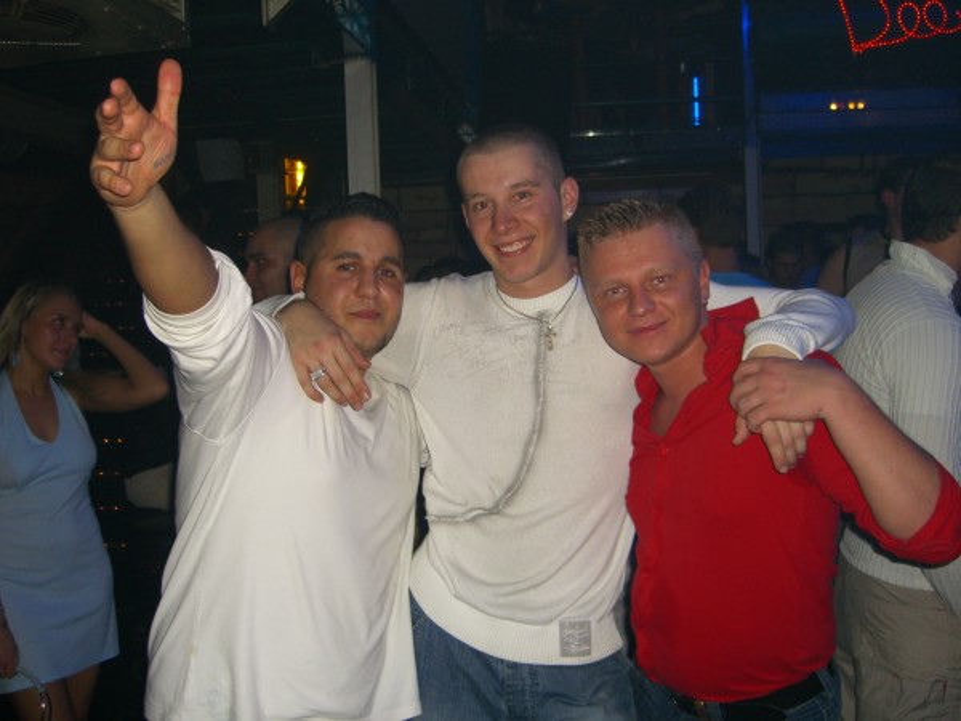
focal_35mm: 38
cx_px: 480
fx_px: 1055
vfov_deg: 37.7
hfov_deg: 49.0
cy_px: 360
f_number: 2.8
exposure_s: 1/60
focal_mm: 7.9
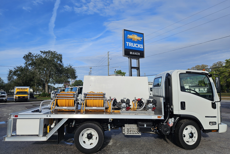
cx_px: 115
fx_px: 153
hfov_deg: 73.7
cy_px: 75
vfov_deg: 53.1
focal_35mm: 24
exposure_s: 1/2621
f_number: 1.8
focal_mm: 5.4
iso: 25
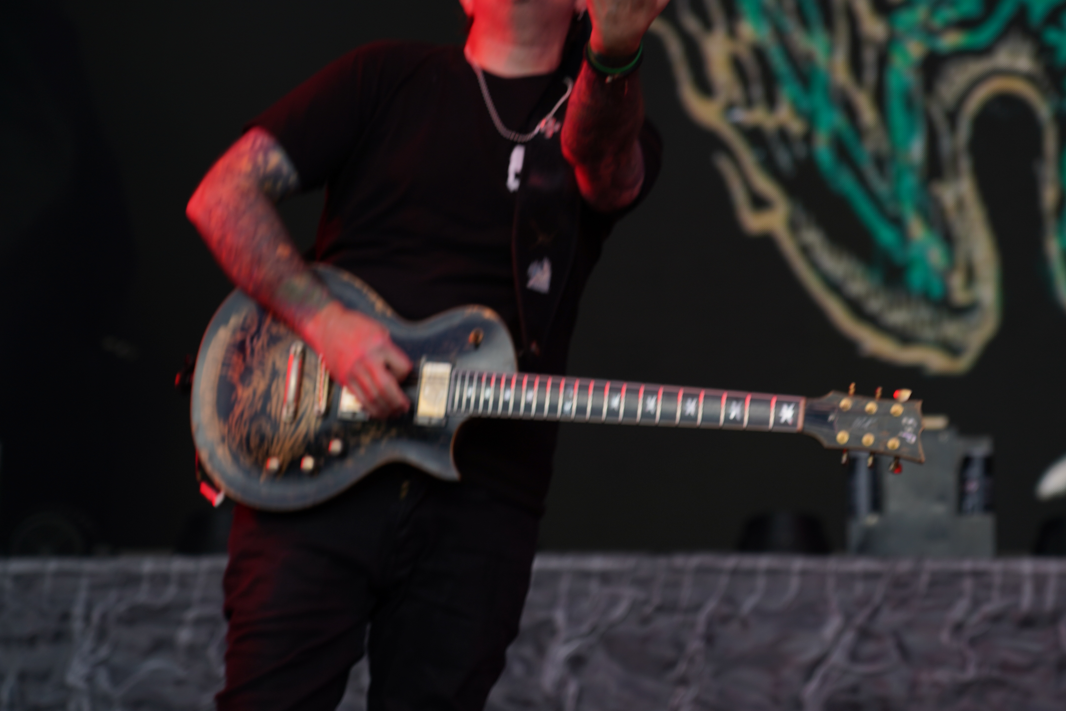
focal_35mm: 147
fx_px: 4352
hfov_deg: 14.0
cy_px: 263
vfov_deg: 9.3
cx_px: 624
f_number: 4
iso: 100
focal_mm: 105
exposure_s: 1/125
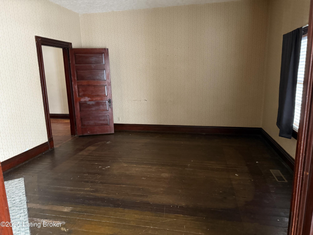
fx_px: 217
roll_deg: +1.7
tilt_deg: -11.2
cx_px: 156
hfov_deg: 71.6
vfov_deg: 56.8
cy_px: 118
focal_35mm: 24
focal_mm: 6.76
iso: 1000
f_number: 1.78
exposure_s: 1/37
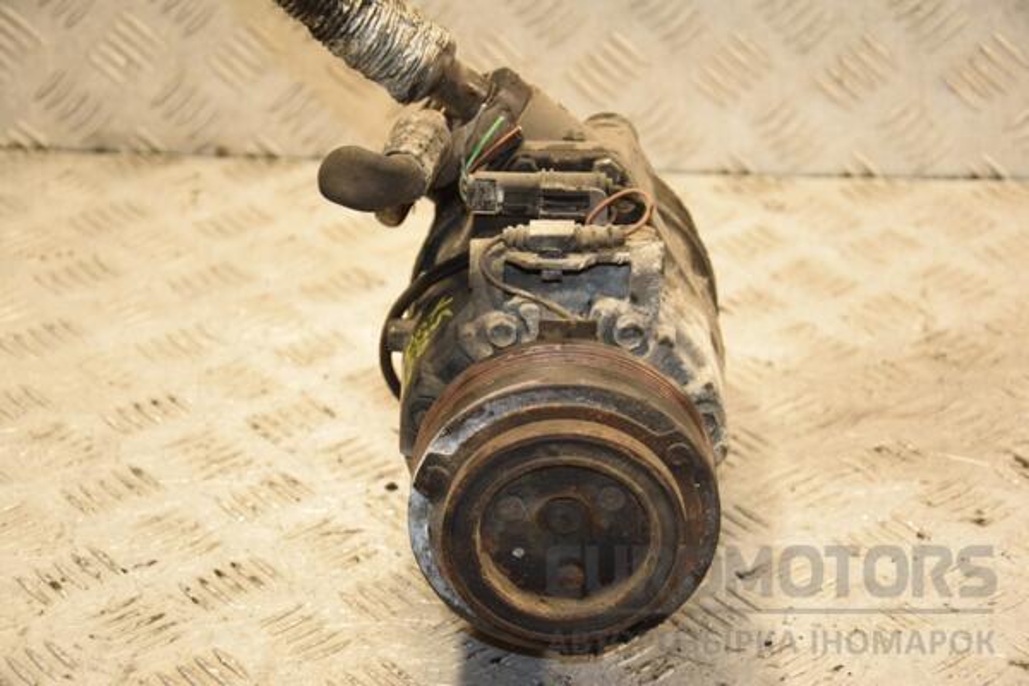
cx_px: 514
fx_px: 2658
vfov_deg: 14.7
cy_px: 343
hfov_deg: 21.9
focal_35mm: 93
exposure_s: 1/200
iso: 800
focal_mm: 62
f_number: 5.6
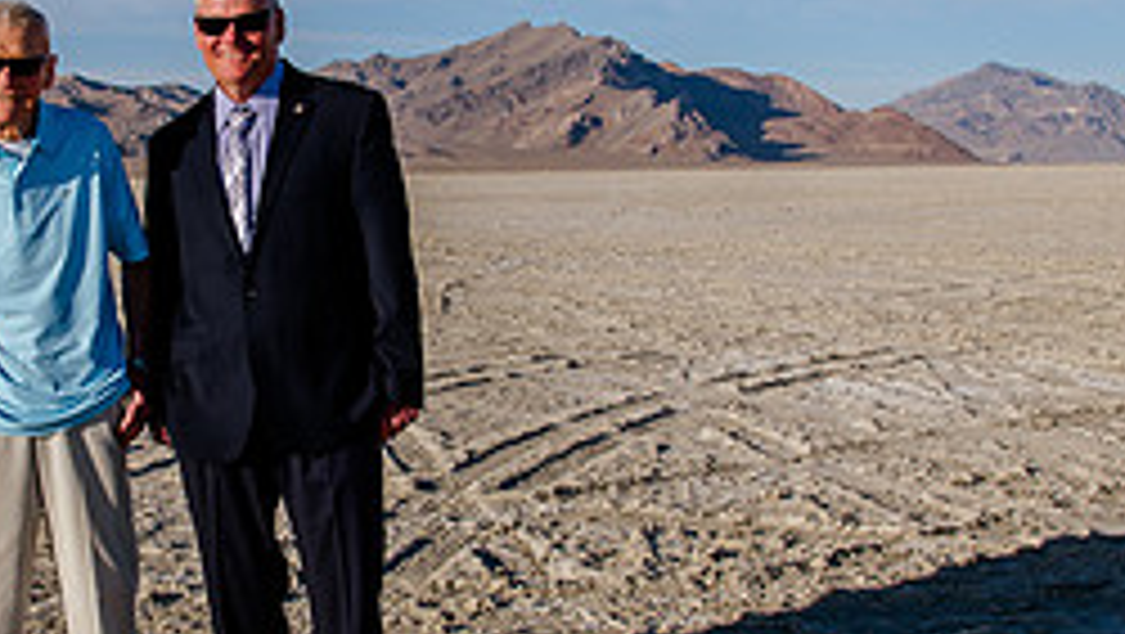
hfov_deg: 31.2
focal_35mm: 66
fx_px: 1970
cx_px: 246
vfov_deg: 18.3
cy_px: 314
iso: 200
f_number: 11
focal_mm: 24
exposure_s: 1/320
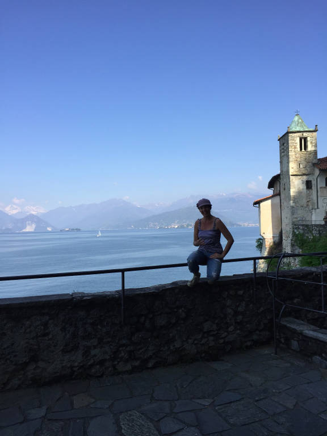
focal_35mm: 29
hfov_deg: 48.2
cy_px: 218
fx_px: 365
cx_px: 164
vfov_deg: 61.7
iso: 32
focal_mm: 4.15
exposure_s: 1/1412
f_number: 2.2
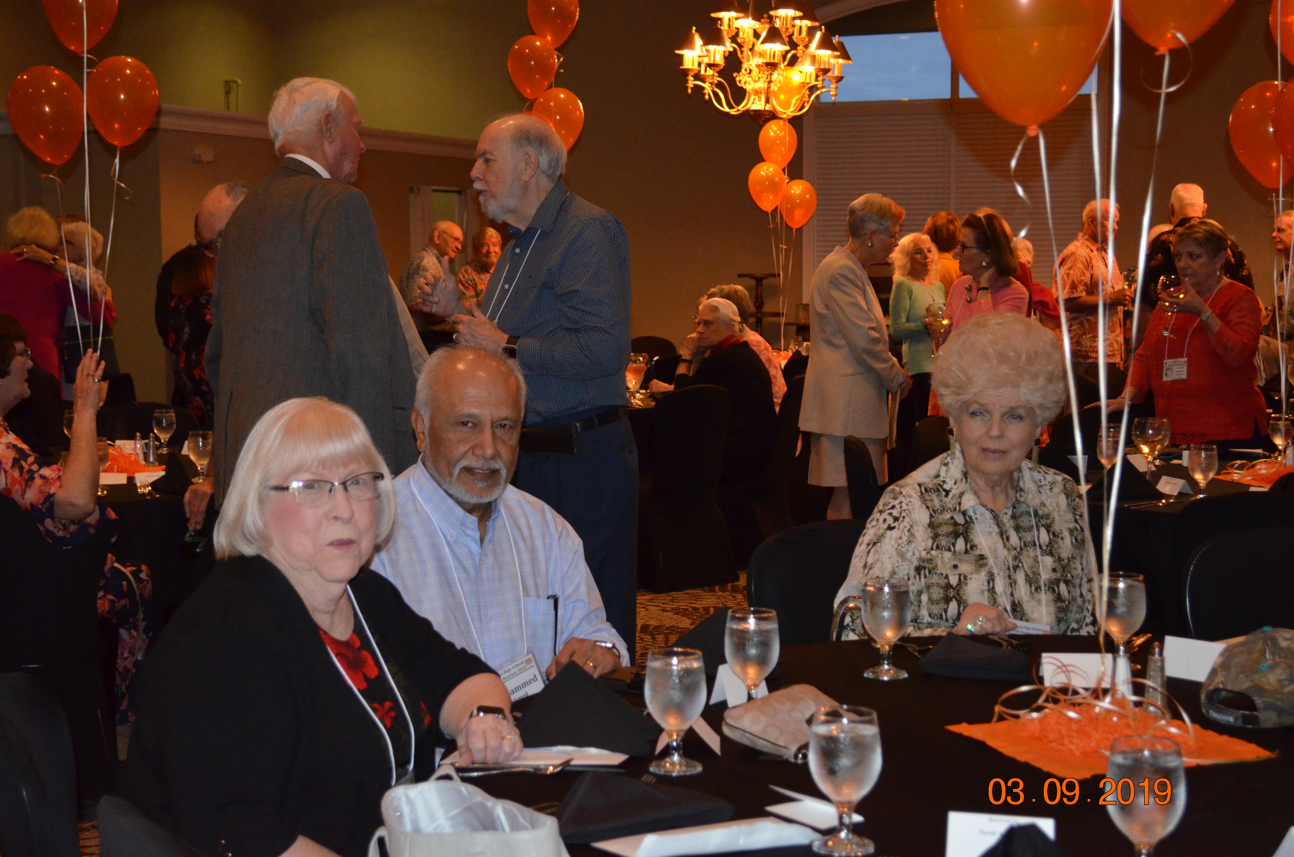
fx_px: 1937
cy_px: 428
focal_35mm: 54
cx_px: 647
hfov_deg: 36.9
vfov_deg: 25.0
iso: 3200
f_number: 5
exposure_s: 1/60
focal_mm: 36
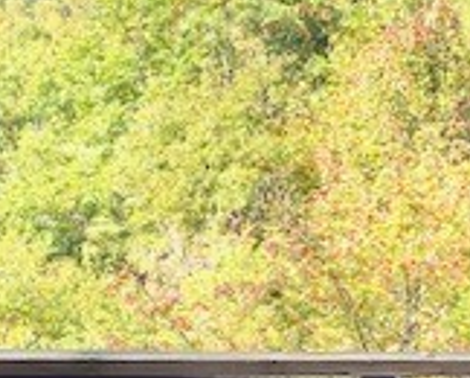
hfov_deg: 19.1
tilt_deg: -9.8
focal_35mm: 100
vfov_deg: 15.2
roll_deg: -1.0
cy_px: 369
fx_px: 1393
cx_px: 293
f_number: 1.8
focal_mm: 4.25
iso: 32
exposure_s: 1/554
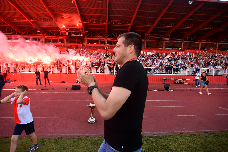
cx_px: 114
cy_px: 76
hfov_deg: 90.0
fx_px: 114
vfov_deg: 67.4
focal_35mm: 18
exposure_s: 1/320
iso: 400
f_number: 4
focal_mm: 12
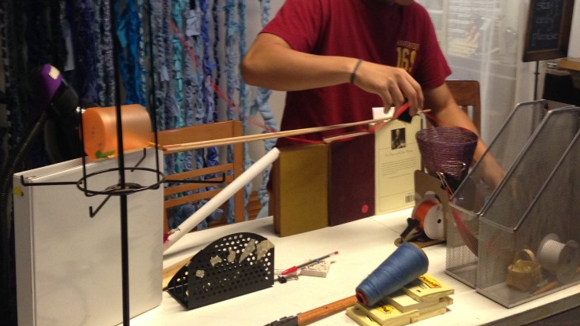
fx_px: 769
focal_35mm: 50
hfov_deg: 41.2
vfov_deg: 23.6
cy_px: 71
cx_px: 247
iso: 200
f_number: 2.4
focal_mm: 4.12
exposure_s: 1/20
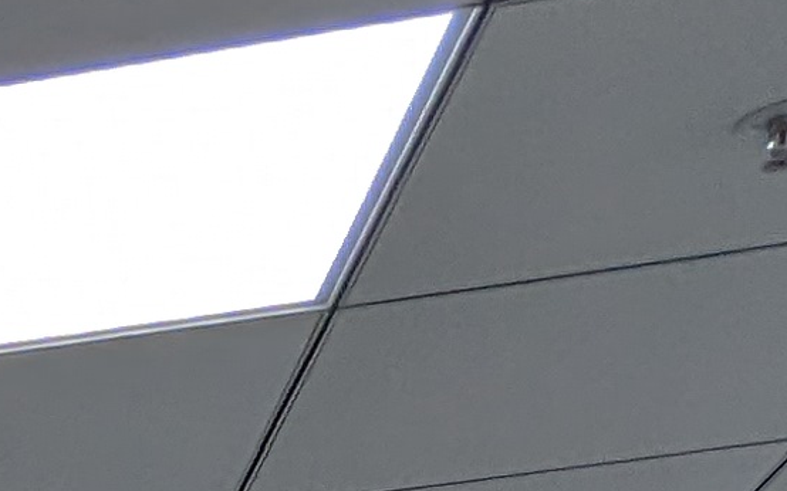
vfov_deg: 8.0
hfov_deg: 12.0
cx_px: -1303
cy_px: 1730
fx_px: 2680
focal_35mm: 125
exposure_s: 1/121
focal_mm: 2.35
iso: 71
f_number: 2.2
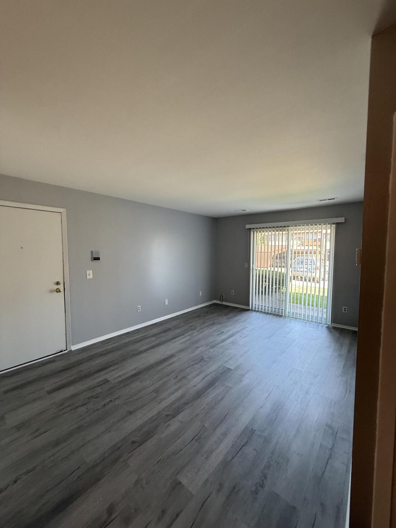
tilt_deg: -1.8
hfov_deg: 85.7
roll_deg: -1.1
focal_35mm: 14
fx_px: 214
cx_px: 198
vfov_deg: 102.1
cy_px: 264
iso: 200
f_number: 2.2
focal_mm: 2.22
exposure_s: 1/60
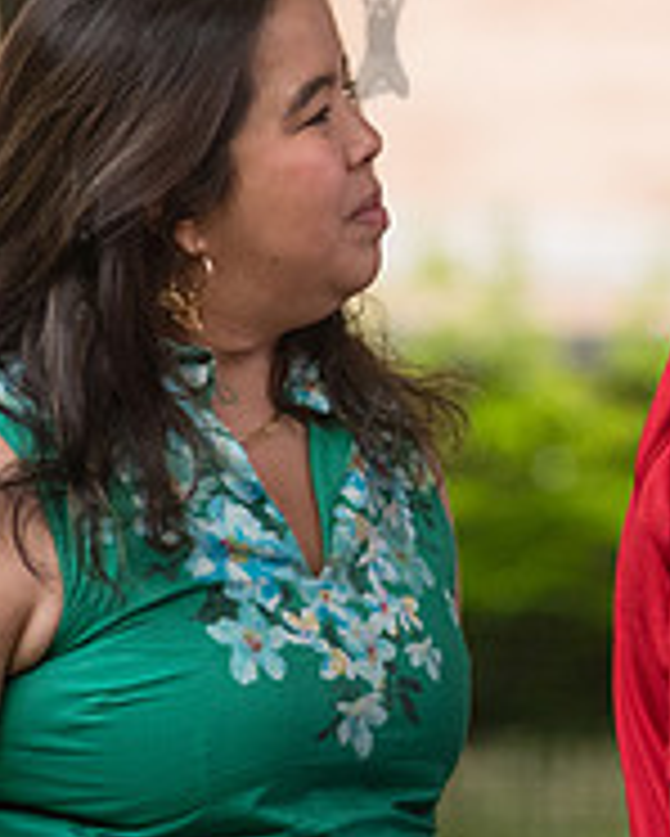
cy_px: 194
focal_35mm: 633
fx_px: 15677
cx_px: 1081
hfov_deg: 2.4
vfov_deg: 3.1
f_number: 5
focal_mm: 200
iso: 2000
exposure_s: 1/400
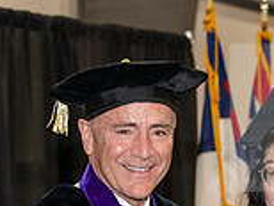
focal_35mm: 253
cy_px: 258
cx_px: 176
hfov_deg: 7.8
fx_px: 2006
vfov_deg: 5.9
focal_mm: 70
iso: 2500
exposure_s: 1/200
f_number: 5.6
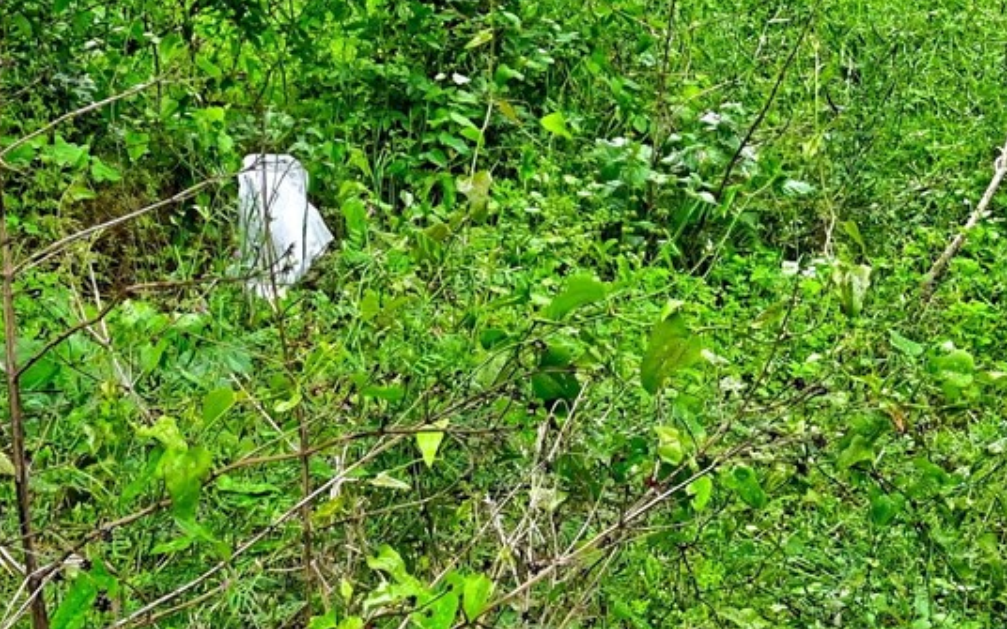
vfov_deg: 10.2
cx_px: 1170
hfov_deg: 16.2
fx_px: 3403
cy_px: -344
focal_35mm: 124
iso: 400
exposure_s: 1/50
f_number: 8
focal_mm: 30
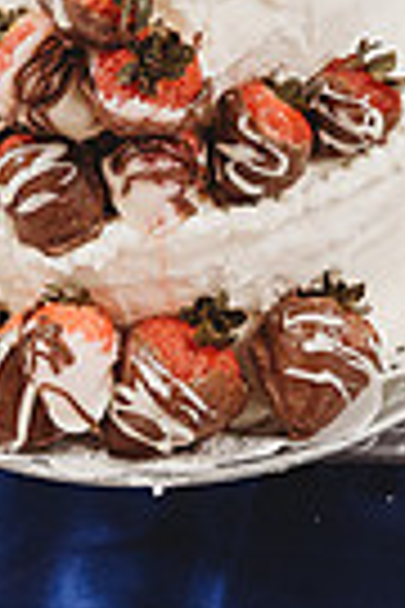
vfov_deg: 22.2
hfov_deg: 17.0
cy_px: -230
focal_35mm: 80
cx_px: 243
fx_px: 1350
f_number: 4
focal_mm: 24
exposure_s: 1/200
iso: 4000
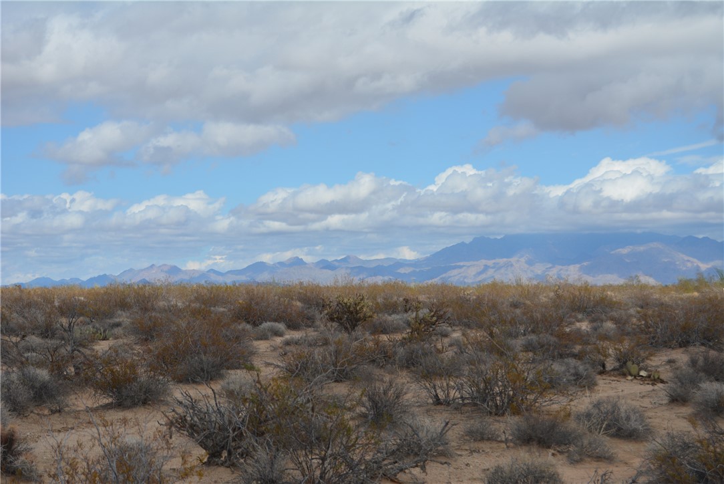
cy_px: 242
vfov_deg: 16.6
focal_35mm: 82
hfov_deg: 24.6
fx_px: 1660
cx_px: 362
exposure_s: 1/2000
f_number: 8
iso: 400
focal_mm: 55
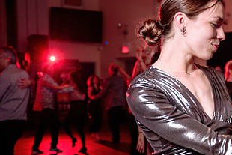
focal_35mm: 81
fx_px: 522
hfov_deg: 24.6
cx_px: 189
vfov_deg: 16.8
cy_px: 103
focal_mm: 39
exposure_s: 1/100
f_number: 3.2
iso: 800
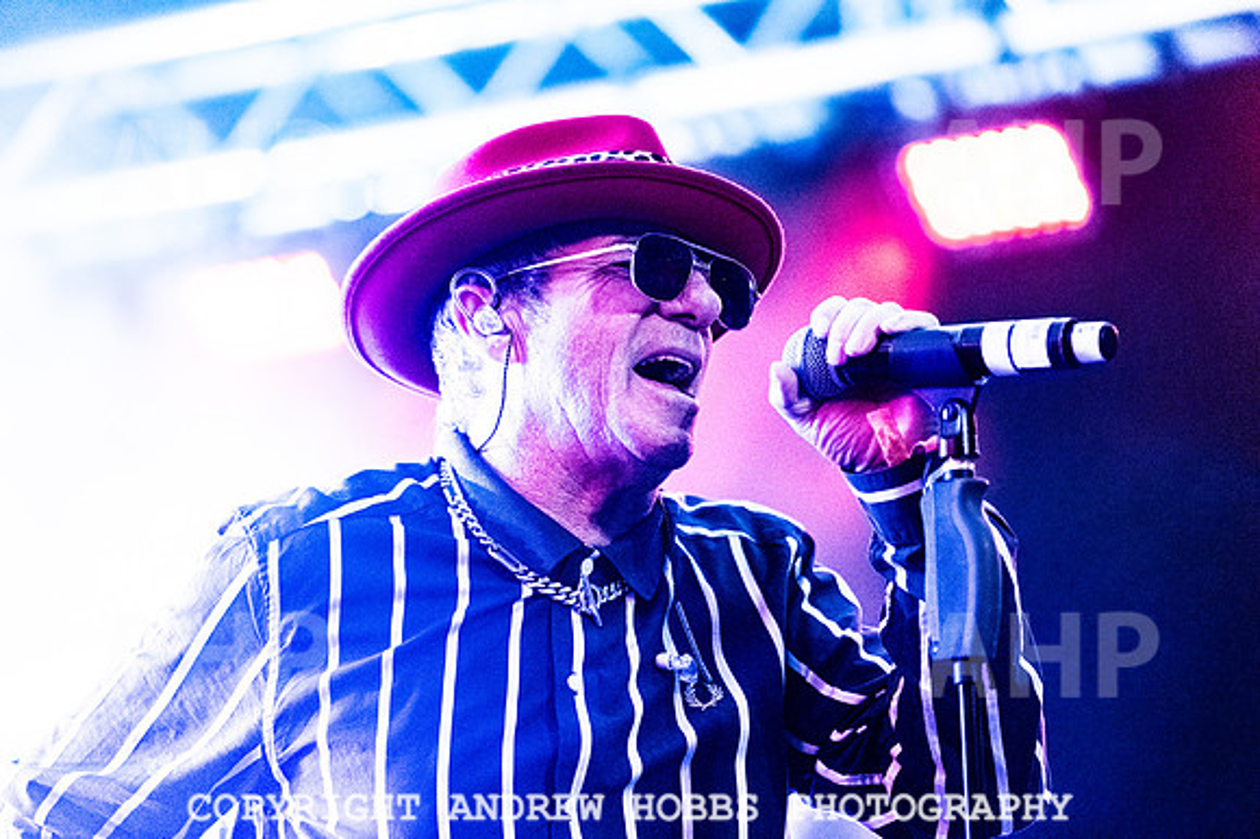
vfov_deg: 7.2
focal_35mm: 190
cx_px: 630
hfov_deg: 10.8
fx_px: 6649
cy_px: 420
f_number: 2.8
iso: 6400
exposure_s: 1/2500
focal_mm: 190
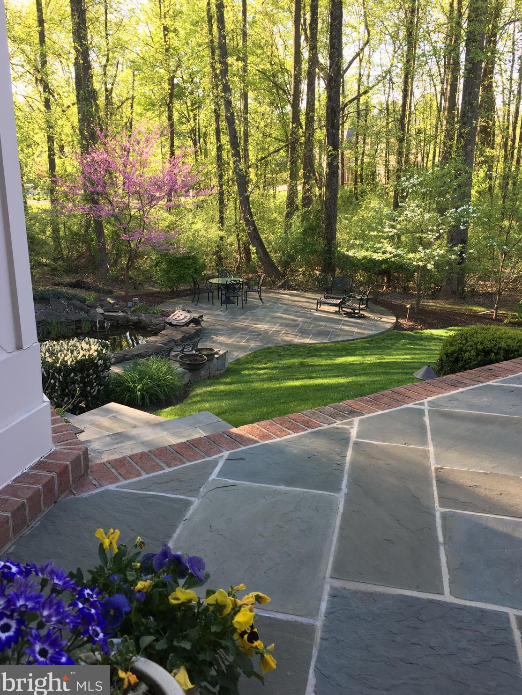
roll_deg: -0.6
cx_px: 263
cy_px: 344
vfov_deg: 60.0
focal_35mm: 30
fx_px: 603
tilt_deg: -16.4
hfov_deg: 46.8
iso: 32
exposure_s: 1/120
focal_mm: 4.15
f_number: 2.2
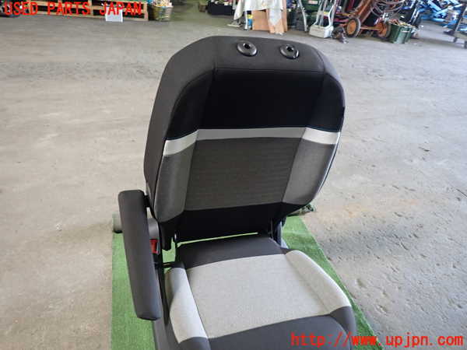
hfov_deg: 69.4
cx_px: 234
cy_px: 175
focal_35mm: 25
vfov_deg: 54.9
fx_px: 337
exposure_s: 1/30
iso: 250
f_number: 2
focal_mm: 4.5
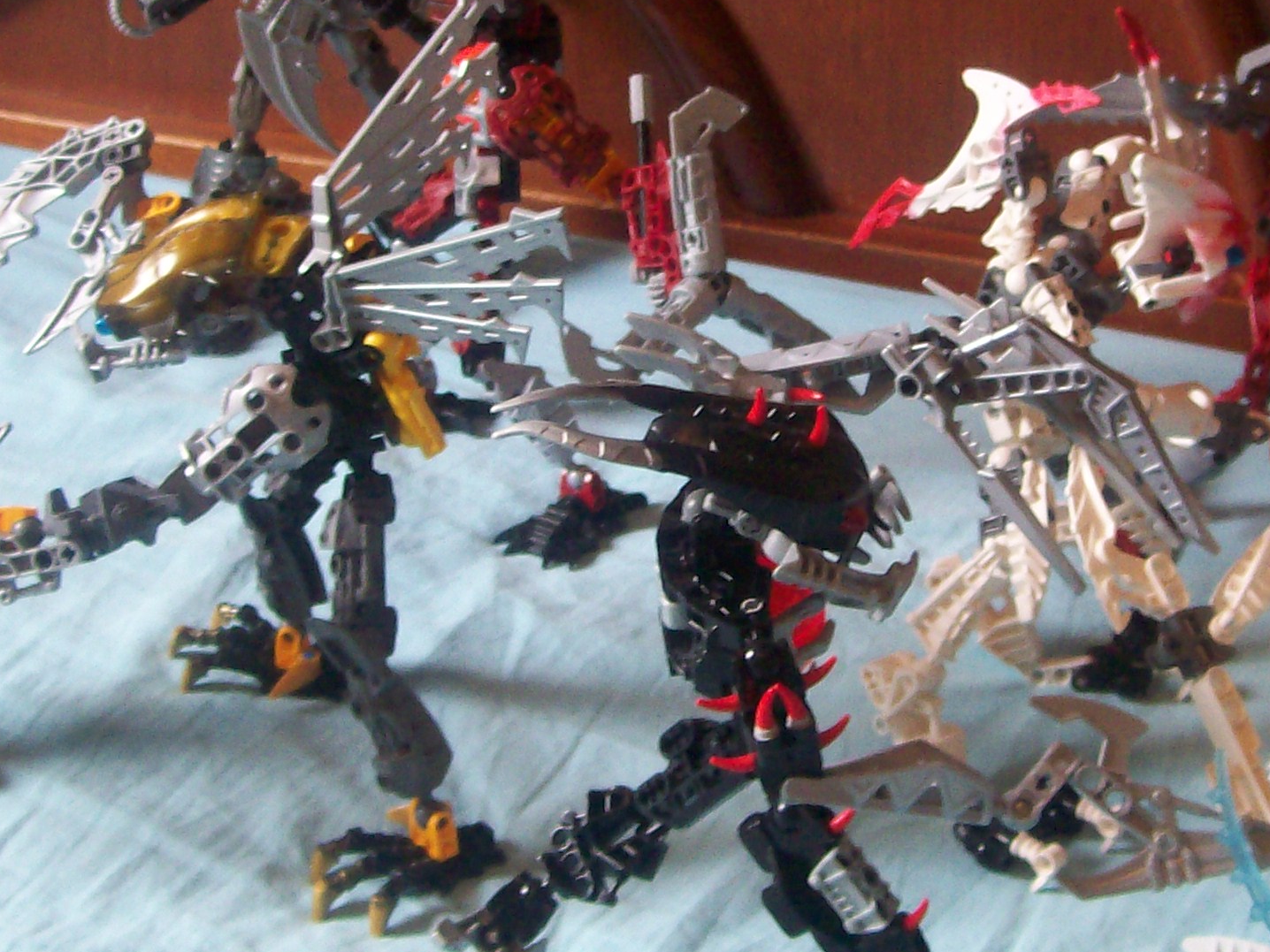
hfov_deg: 25.3
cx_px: 693
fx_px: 2825
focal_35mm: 77
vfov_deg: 19.1
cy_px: 329
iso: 134
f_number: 2.7
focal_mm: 6
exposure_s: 1/32
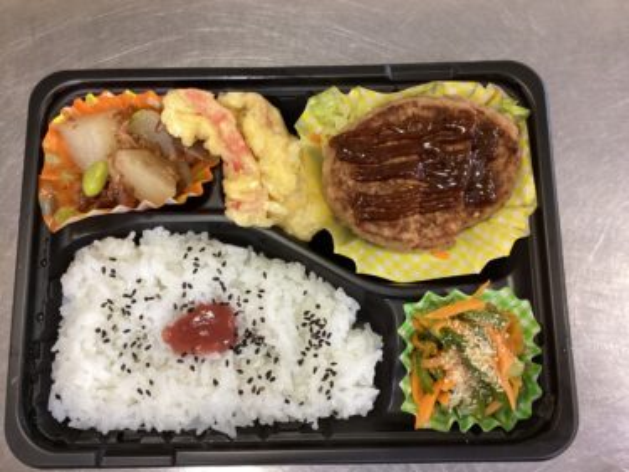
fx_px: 563
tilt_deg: -81.0
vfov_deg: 45.4
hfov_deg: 58.4
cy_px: 236
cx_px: 314
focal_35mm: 31
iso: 200
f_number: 2.4
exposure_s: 1/50
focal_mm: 3.3
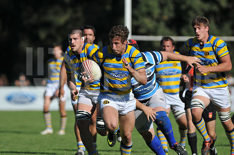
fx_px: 2921
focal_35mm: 450
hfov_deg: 4.6
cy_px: 78
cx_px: 117
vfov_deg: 3.0
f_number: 3.5
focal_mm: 300
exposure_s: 1/4000
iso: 200
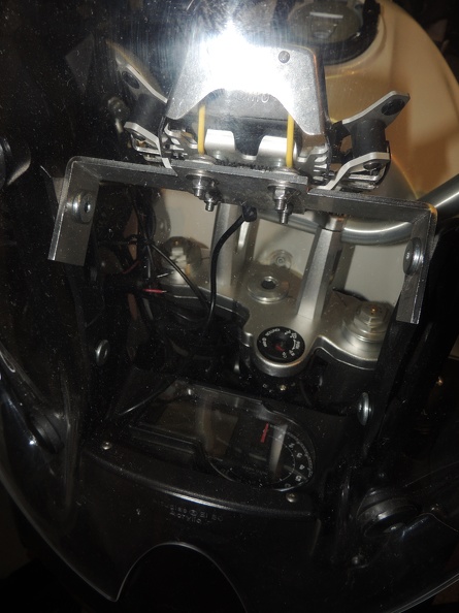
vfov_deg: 71.6
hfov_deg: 56.8
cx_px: 230
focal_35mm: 24
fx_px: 425
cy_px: 306
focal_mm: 4.3
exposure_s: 1/30
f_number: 3
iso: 125
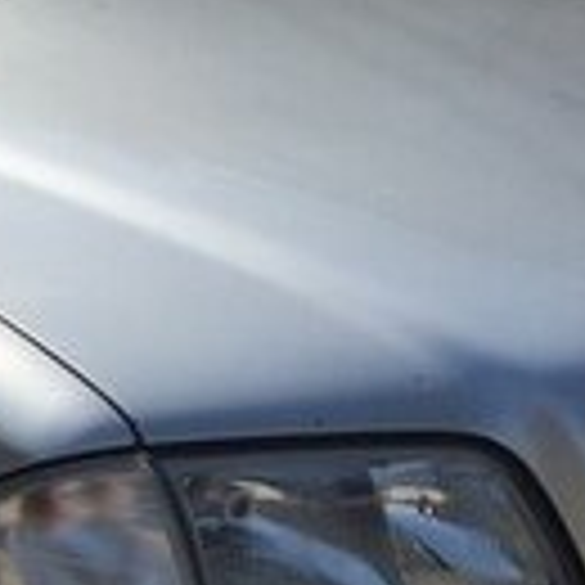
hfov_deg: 12.1
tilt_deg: -11.3
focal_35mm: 130
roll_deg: +1.7
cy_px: 367
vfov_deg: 13.4
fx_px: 2486
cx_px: -522
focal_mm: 4.15
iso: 32
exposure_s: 1/2564
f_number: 2.2
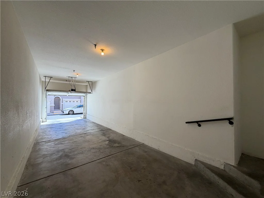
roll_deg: -0.1
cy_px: 99
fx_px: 107
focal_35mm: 14
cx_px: 132
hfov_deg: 102.1
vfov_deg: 85.7
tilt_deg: +1.4
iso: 80
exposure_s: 1/121
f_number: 2.2
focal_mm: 2.22
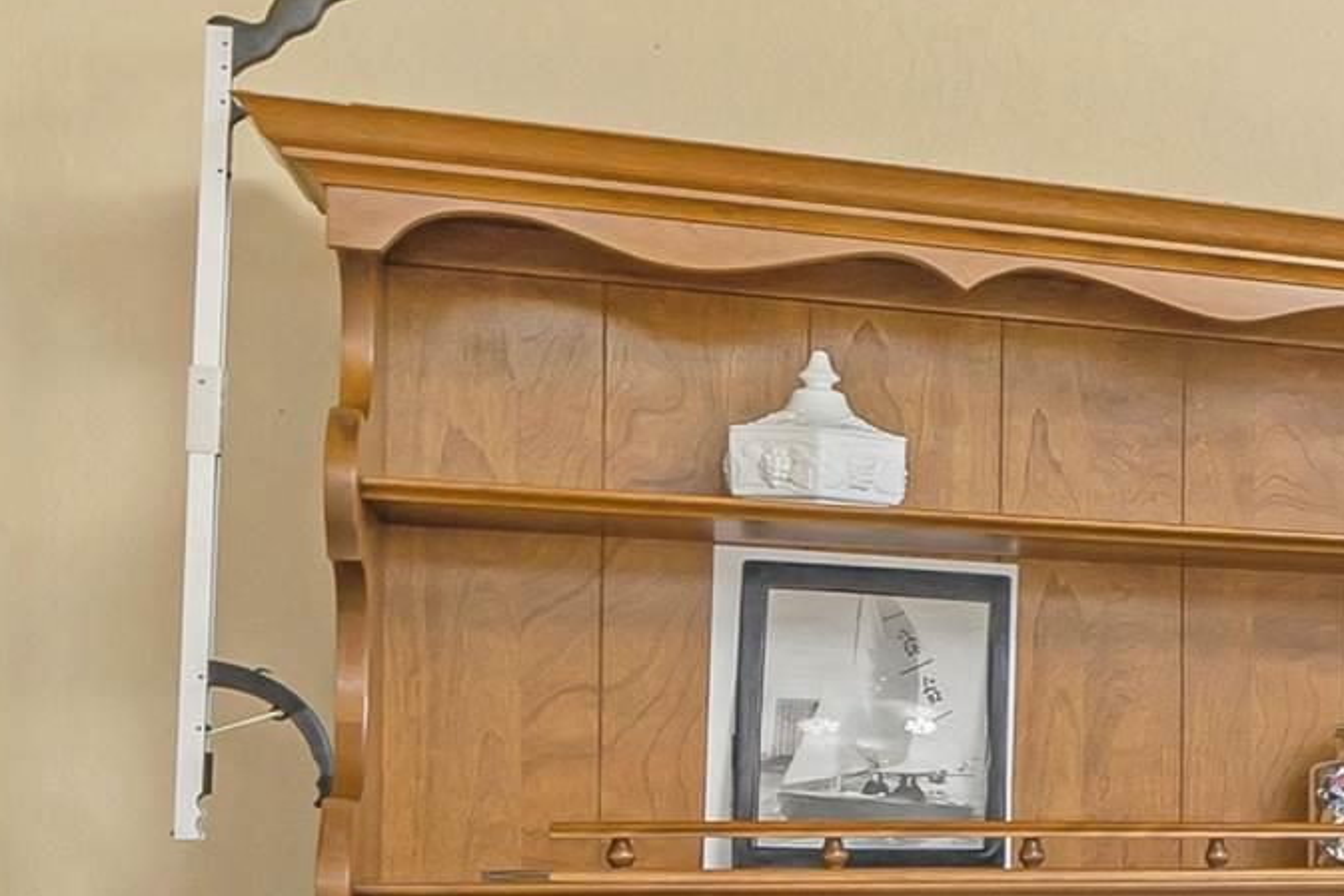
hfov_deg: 17.7
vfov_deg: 18.3
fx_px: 2726
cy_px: 872
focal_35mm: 73
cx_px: 2790
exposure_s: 1/1.25
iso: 100
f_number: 8
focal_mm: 16
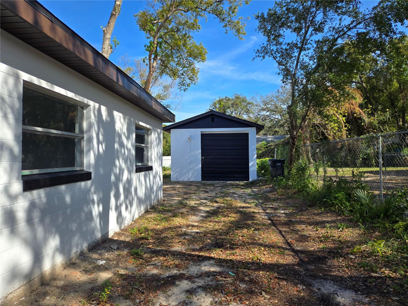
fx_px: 271
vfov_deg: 58.9
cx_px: 204
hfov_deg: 73.9
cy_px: 153
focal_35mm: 23
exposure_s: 1/970
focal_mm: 5.4
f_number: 1.8
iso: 25
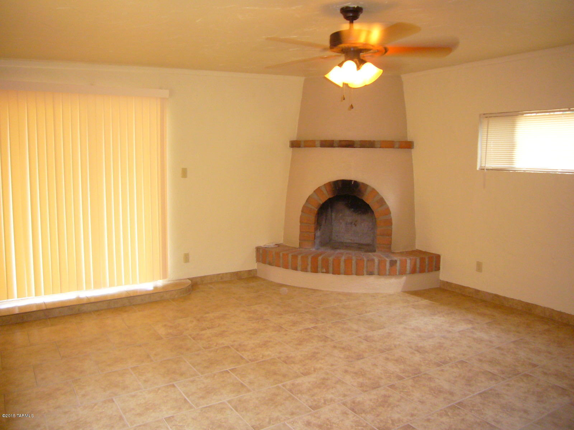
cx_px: 287
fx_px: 464
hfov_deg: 63.4
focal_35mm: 28
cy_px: 215
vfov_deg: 49.7
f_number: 2.8
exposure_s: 1/30
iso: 200
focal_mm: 4.6
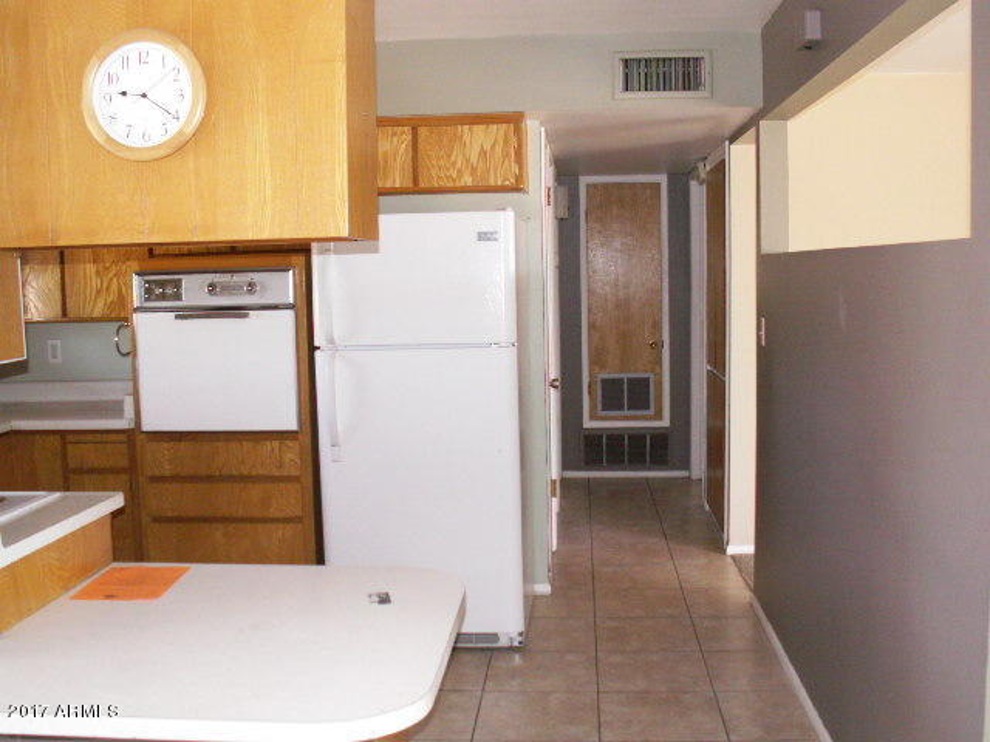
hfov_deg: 52.6
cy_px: 371
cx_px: 495
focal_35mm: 35
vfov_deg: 40.7
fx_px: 1001
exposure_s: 1/40
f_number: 2.8
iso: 160
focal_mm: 5.86
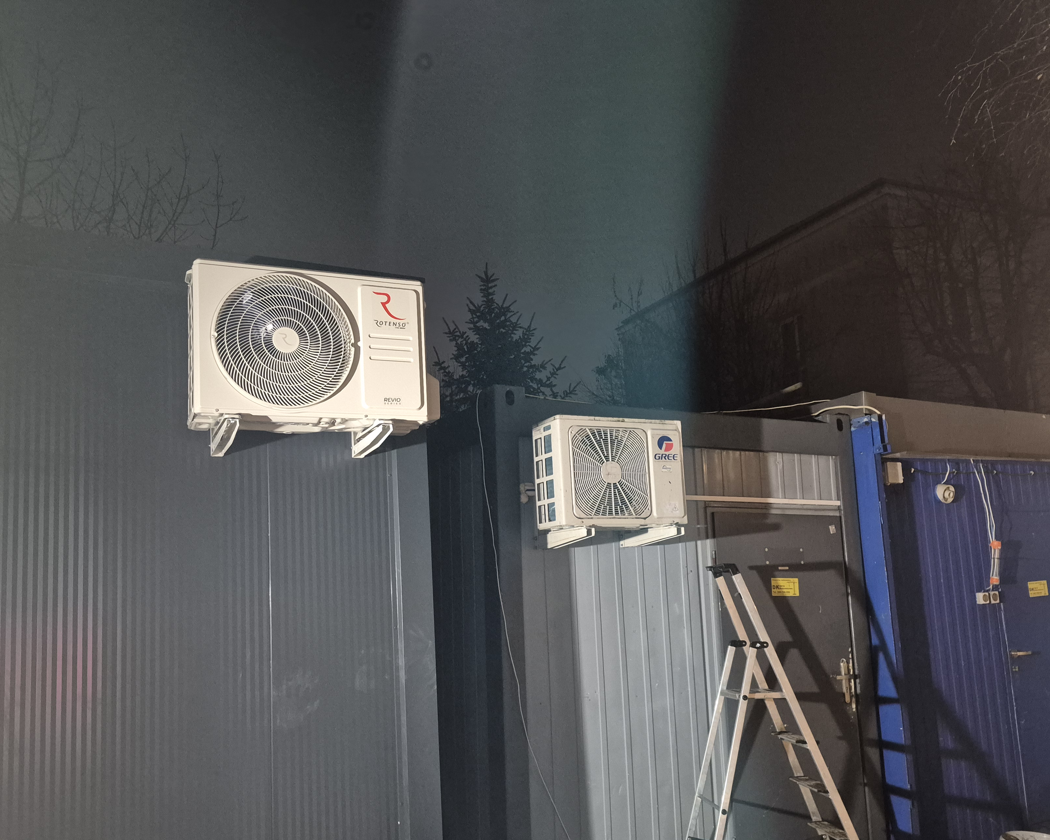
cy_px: 470
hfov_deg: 62.2
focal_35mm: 28
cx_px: 496
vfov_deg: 51.4
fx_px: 870
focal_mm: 5.4
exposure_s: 1/50
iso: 1250
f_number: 1.8
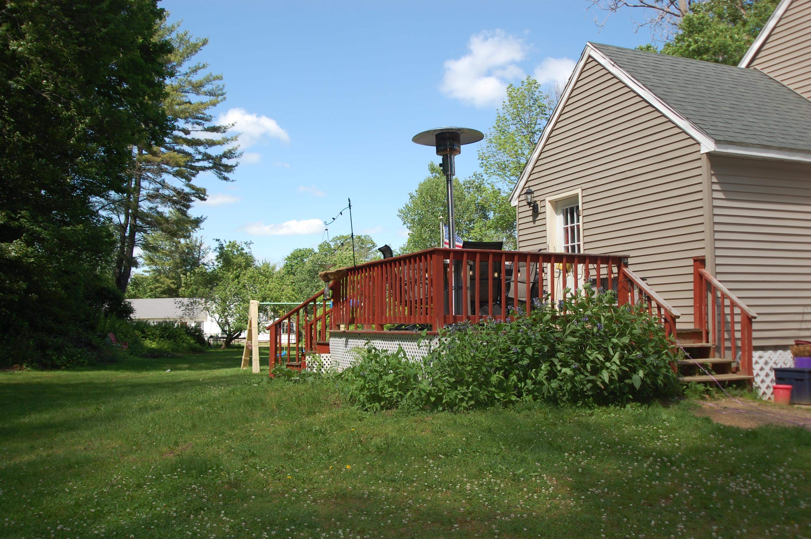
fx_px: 810
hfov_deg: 53.2
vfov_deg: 36.8
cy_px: 270
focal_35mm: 36
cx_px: 406
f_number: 5.6
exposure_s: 1/500
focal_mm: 24
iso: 200
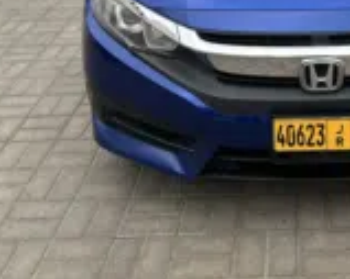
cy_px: -18
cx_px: 306
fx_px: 611
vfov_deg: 24.3
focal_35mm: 59
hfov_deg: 30.7
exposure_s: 1/672
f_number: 1.78
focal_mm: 6.86
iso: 80
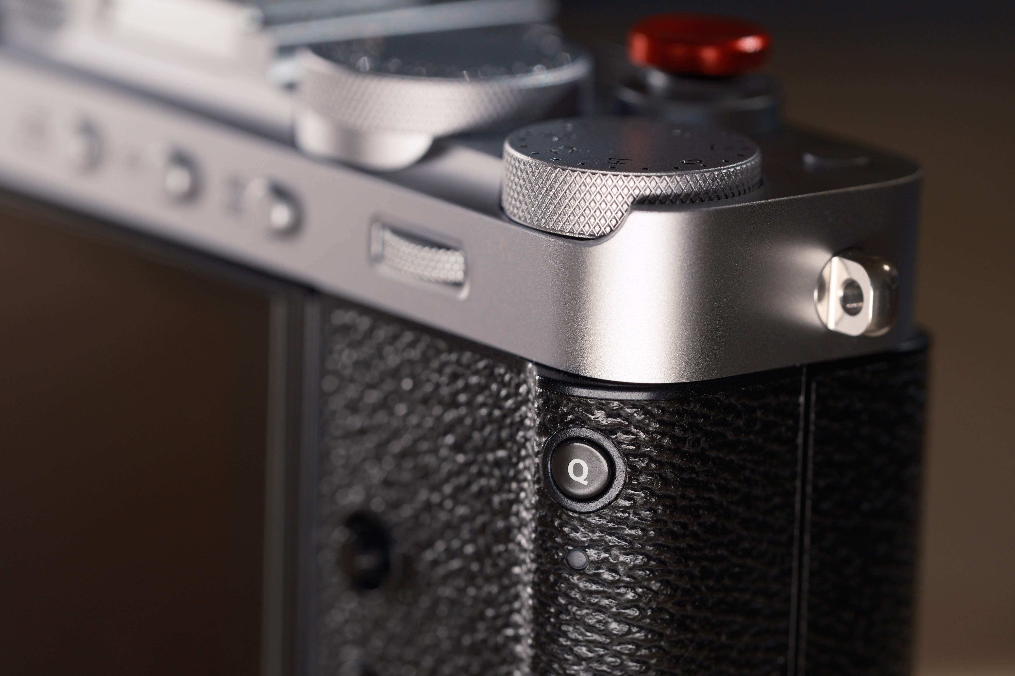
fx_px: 3383
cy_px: 338
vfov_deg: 11.4
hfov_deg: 17.1
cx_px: 508
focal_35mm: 120
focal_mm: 80
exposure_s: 1/80
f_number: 5.6
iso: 640
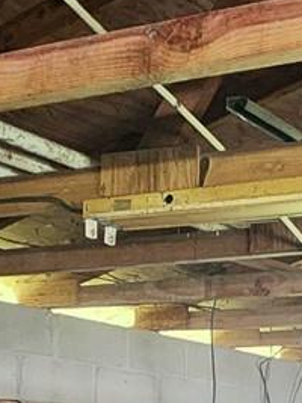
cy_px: 477
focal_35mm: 78
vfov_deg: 23.1
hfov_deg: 16.5
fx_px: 908
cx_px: 501
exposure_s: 1/30
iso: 640
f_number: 2.2
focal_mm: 2.2
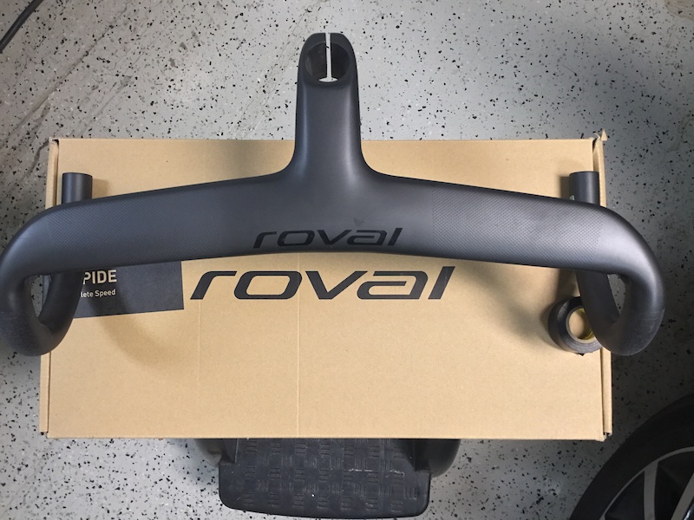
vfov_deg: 45.4
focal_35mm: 31
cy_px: 260
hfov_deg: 58.4
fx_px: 622
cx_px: 347
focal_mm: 3.3
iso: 125
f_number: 2.4
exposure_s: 1/30
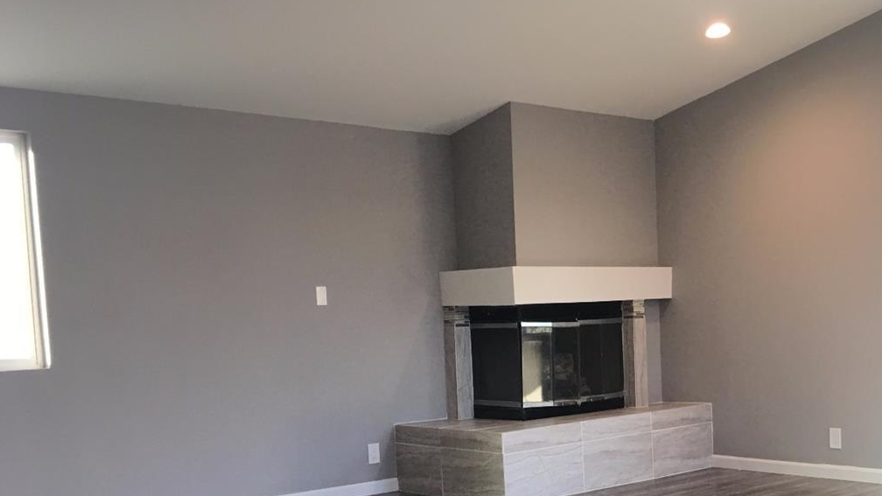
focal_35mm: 47
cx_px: 634
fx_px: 1099
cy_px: 404
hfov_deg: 42.7
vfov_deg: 25.0
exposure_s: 1/30
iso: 40
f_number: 2.2
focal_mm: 4.15
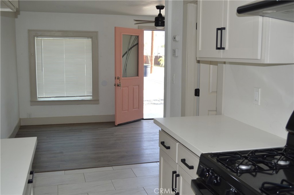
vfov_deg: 34.1
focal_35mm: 39
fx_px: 318
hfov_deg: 49.6
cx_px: 147
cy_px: 98
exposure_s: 1/125
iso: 250
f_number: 4.2
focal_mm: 26
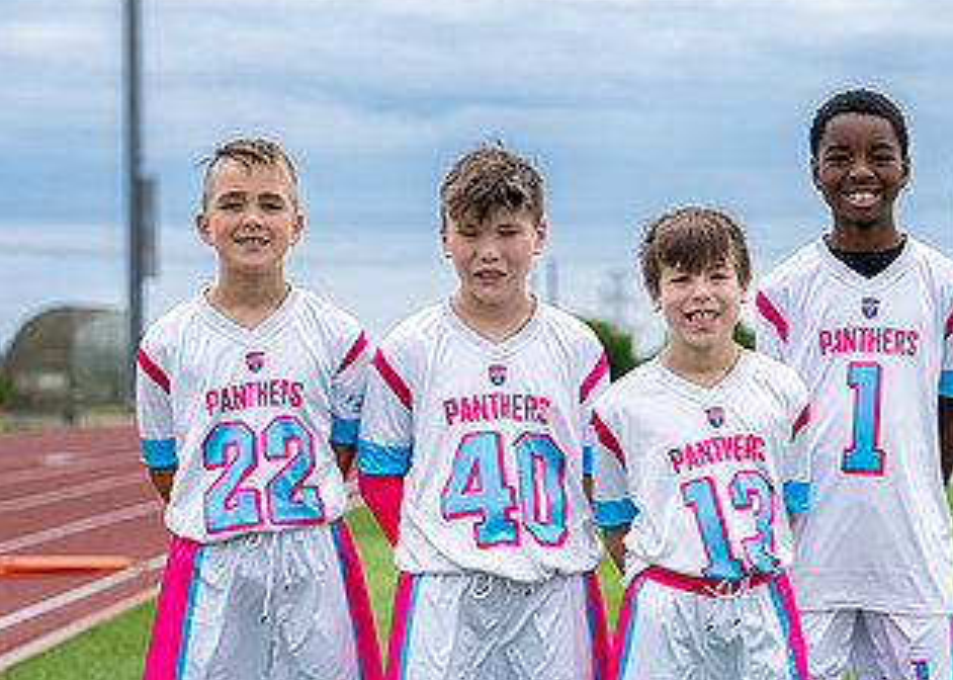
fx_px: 2949
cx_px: 776
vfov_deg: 13.1
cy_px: 538
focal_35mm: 109
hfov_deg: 18.2
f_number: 2
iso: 100
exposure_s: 1/4000
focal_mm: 50
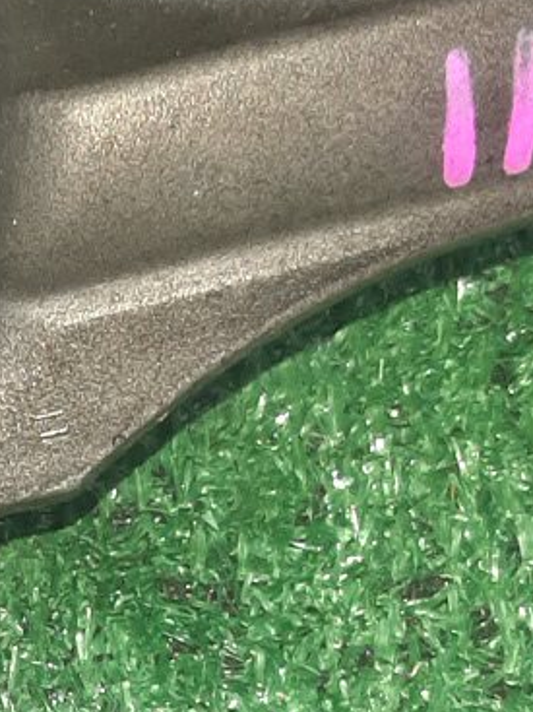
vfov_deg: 18.7
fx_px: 2095
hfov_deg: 13.9
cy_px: 724
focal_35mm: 102
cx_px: -171
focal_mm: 3.93
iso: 230
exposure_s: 1/50
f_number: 1.7
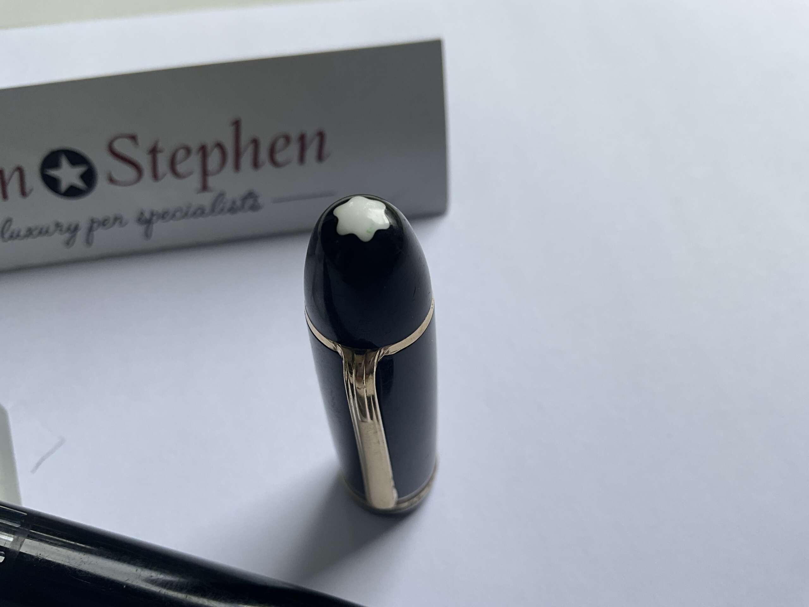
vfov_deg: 48.2
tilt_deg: -56.4
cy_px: 304
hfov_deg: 61.7
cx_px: 404
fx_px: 678
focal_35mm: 29
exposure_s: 1/180
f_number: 1.8
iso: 20
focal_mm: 3
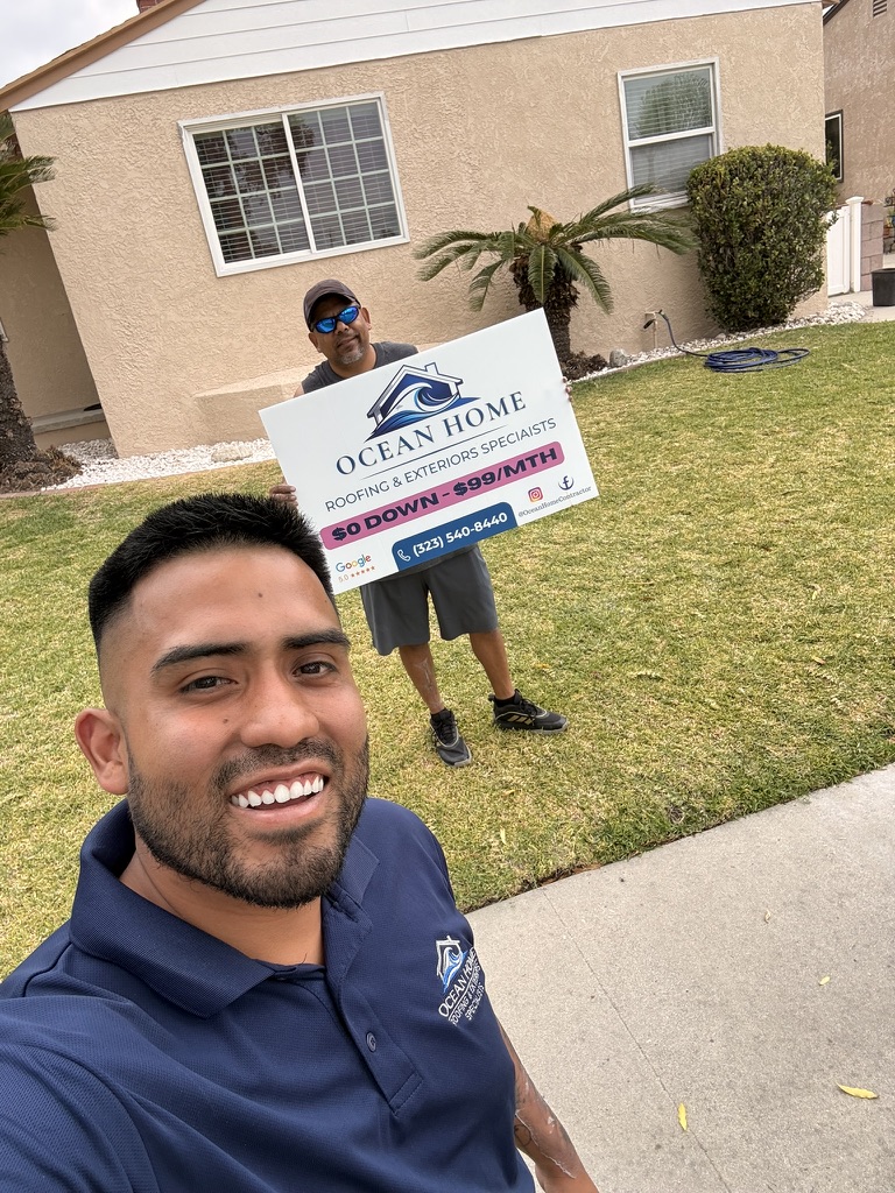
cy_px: 596
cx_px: 448
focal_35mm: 23
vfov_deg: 73.9
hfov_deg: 58.9
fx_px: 793
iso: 25
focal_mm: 2.69
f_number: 1.9
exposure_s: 1/483
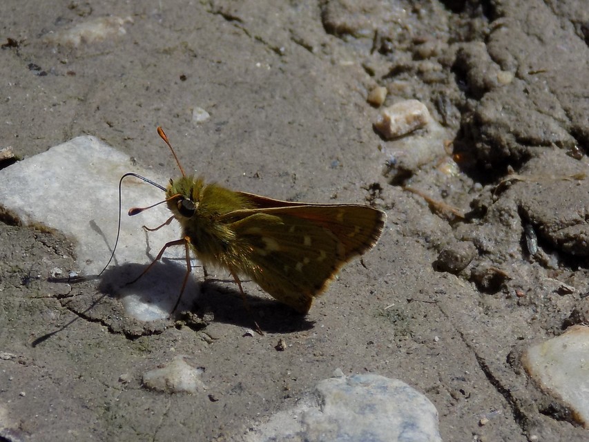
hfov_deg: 8.4
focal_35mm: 235
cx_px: 294
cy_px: 221
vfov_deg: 6.3
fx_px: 3999
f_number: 5.6
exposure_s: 1/640
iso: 80
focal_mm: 41.8
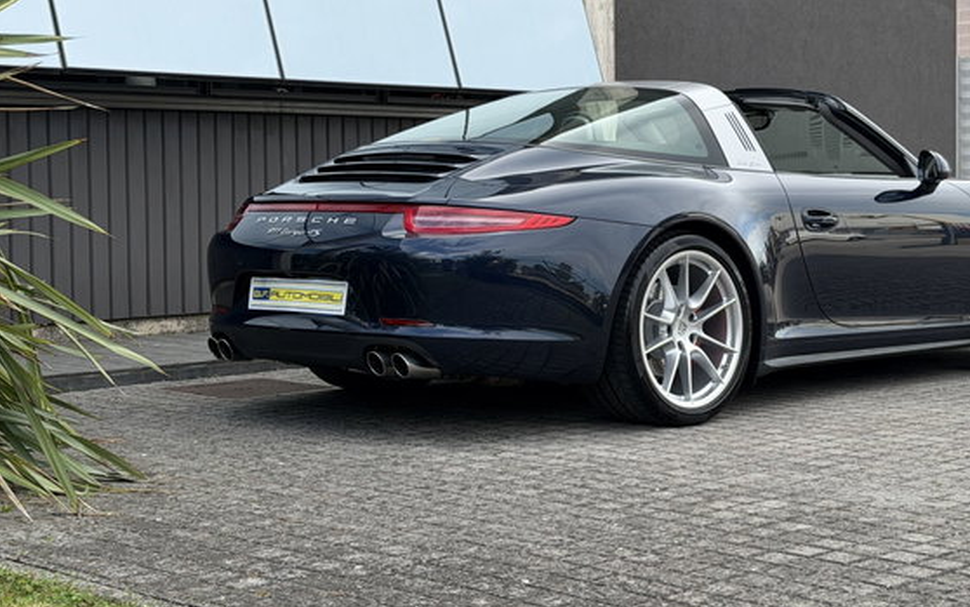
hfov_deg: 29.1
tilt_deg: +1.0
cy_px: 249
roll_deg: +1.1
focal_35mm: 70
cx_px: 666
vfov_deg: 18.6
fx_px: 1851
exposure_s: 1/917
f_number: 1.78
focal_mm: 6.76
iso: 64
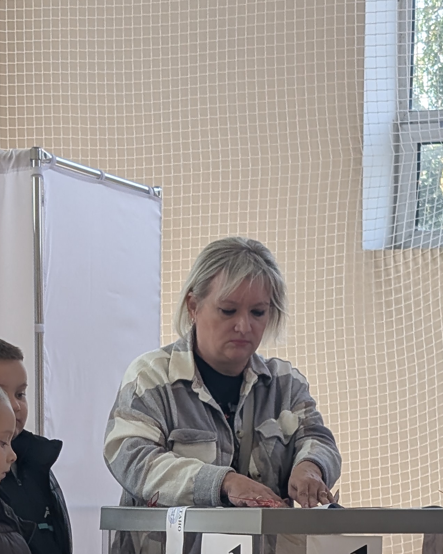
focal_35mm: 122
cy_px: 683
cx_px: 129
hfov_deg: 12.6
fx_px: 2000
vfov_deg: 15.2
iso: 19
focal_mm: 6.9
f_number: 1.68
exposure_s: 1/127
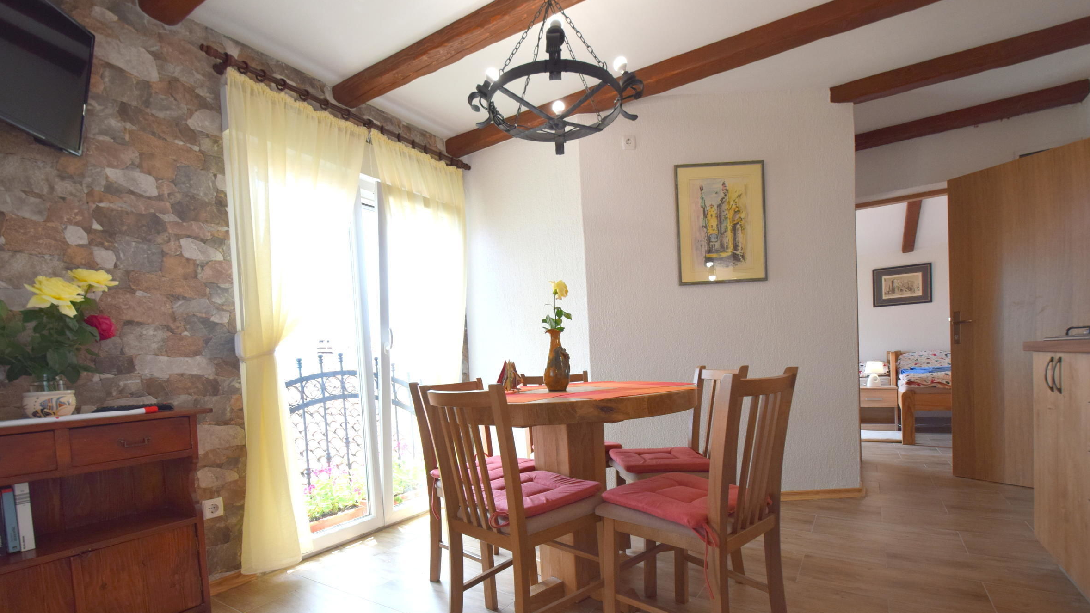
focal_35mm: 16
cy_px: 368
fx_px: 462
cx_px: 547
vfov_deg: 66.4
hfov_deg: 99.4
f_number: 6.3
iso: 400
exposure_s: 1/160
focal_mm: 10
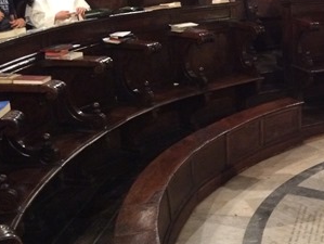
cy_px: 97
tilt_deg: -14.7
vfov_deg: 23.7
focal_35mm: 62
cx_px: 336
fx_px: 581
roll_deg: -0.9
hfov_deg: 28.9
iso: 320
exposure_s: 1/15
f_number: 2.2
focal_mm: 4.15
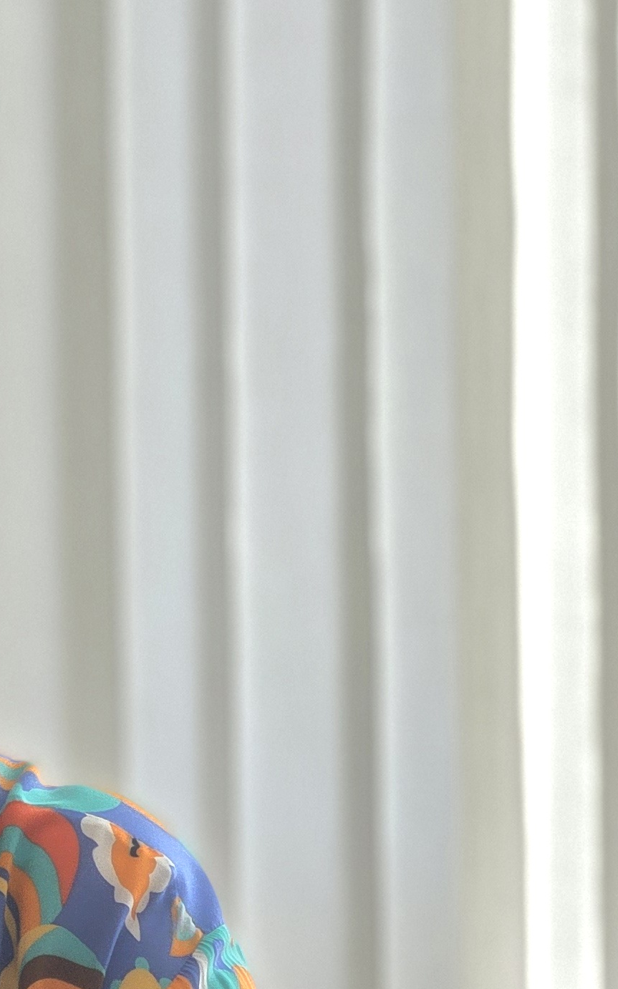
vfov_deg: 5.9
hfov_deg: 3.7
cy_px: 846
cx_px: -312
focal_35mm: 353
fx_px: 9514
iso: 64
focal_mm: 18.6
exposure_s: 1/101
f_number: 3.4
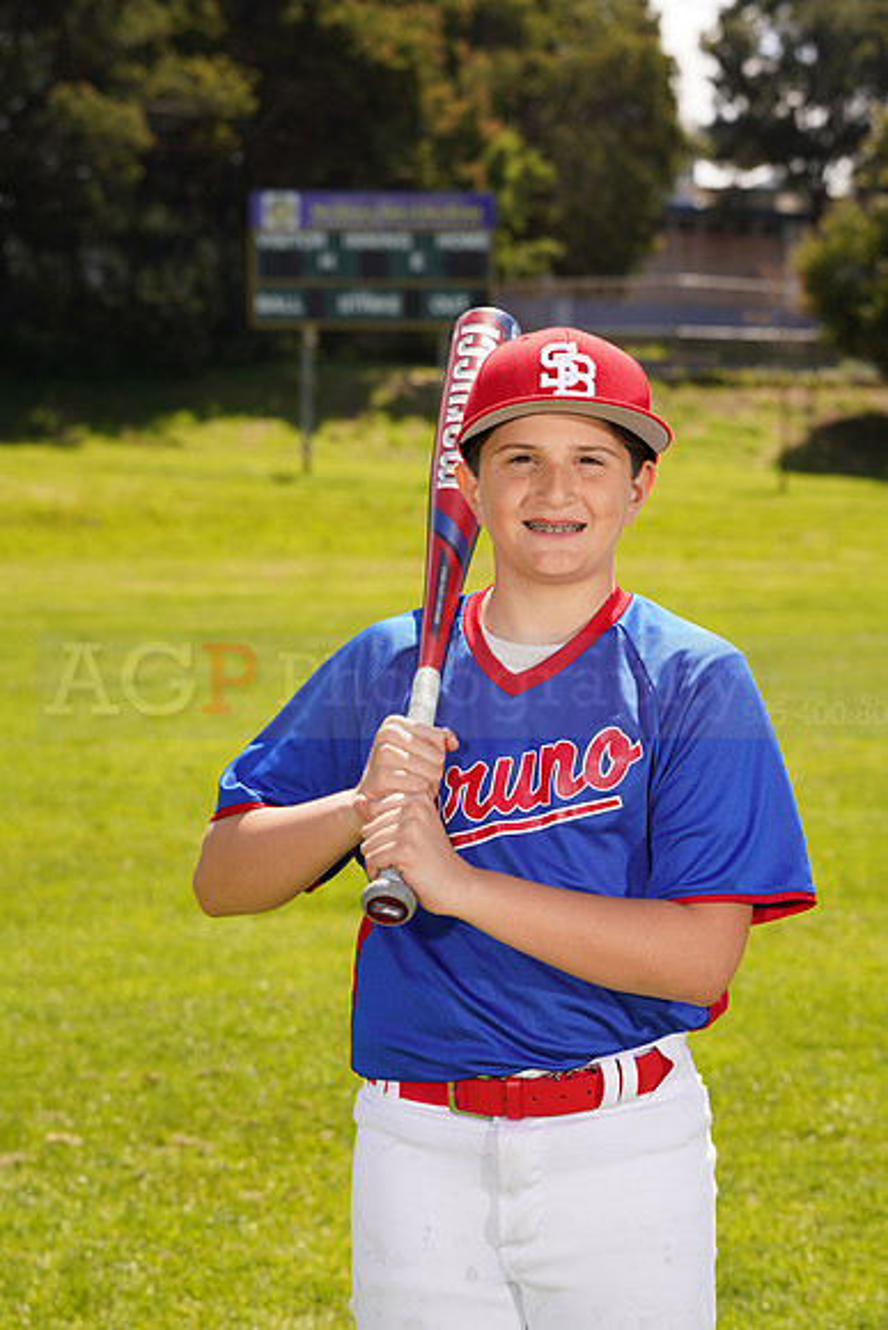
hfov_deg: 13.7
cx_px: 444
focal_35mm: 100
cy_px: 665
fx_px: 3698
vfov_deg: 20.4
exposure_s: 1/160
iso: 100
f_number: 9
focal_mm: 100
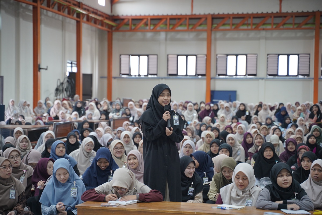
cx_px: 161
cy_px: 108
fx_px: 671
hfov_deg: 27.0
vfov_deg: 18.2
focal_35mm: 75
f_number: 3.2
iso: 1250
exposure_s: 1/125
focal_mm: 75
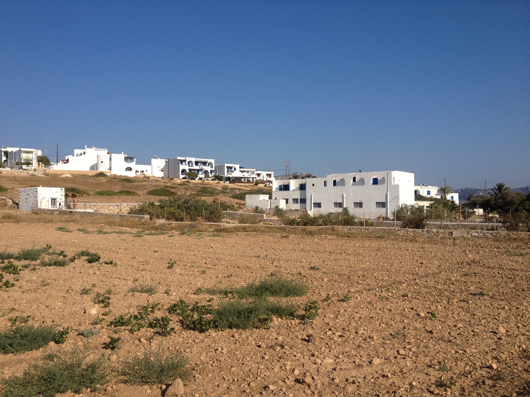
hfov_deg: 52.6
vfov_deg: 40.7
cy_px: 198
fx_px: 536
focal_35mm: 35
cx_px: 265
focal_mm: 4.28
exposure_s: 1/2513
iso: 50
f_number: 2.4
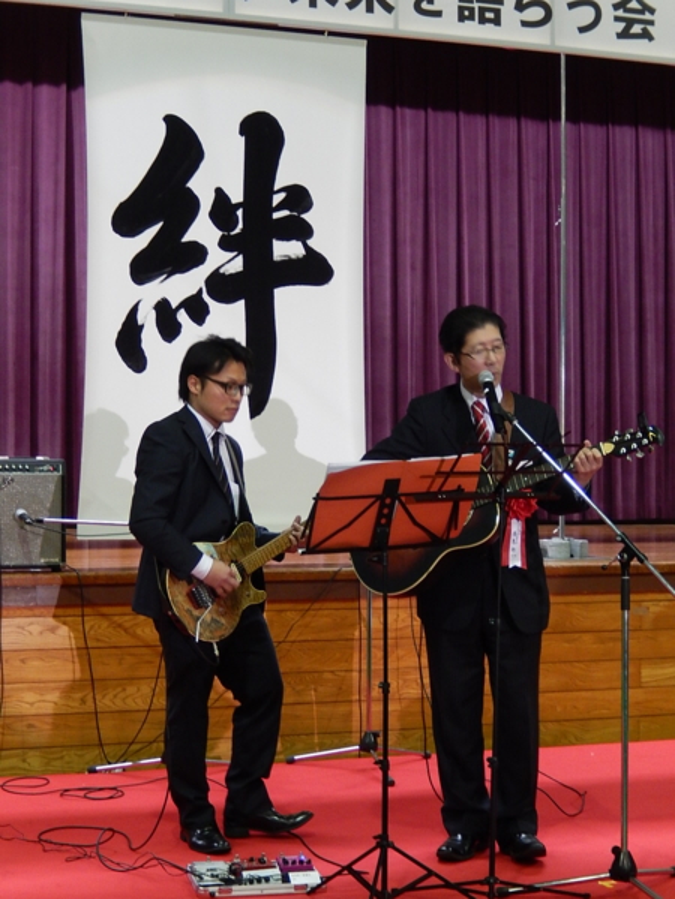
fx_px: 1508
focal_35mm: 58
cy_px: 450
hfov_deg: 25.2
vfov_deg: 33.2
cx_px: 338
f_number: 4.6
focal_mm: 10.4
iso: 450
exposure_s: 1/8
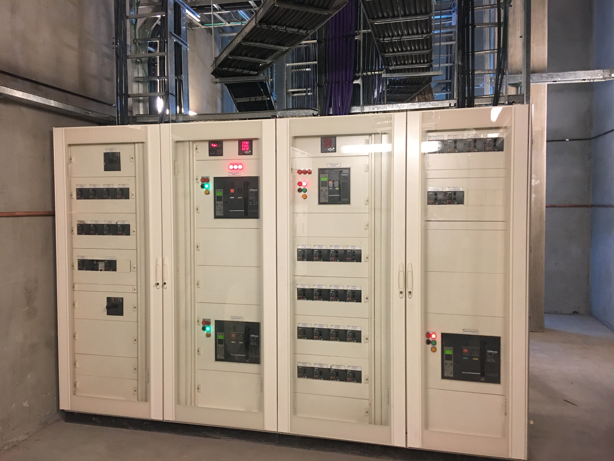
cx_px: 307
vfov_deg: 48.2
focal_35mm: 29
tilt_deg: -2.2
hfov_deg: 61.7
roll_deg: +0.2
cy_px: 230
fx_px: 514
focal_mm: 4.15
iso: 80
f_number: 2.2
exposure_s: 1/17
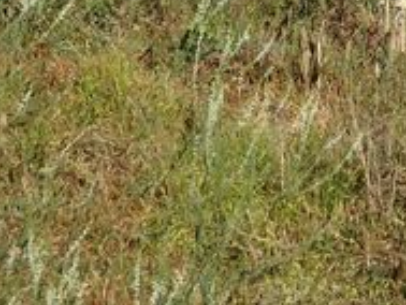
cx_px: 402
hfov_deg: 12.8
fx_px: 1784
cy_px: -318
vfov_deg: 9.1
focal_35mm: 152
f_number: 3.7
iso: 80
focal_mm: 6.3
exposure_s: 1/1000
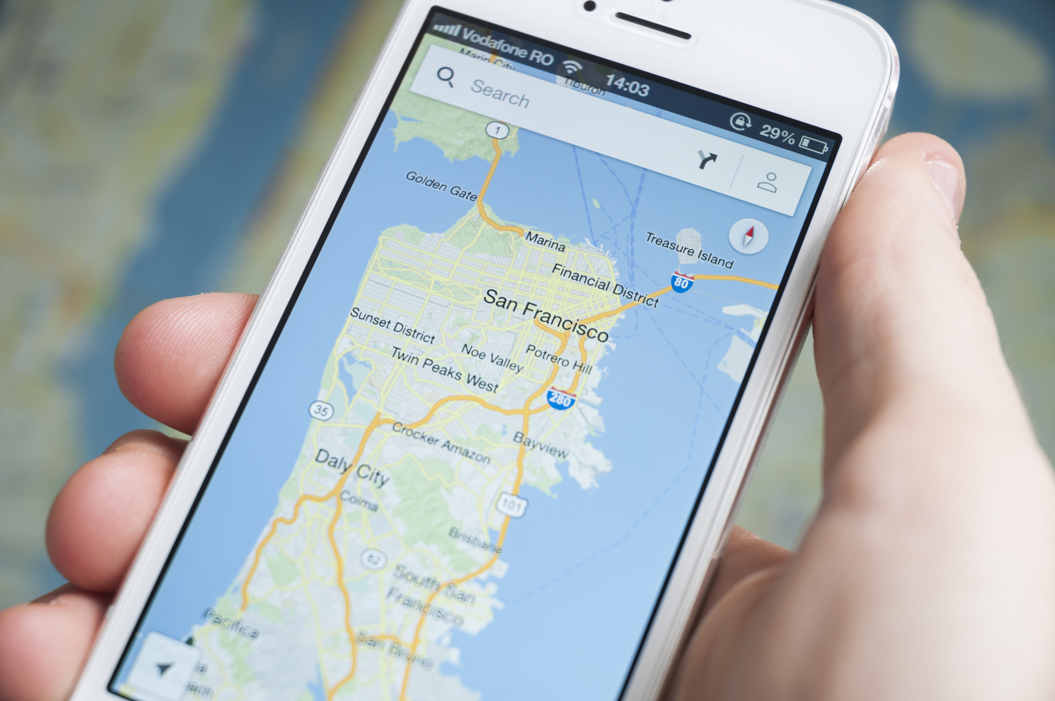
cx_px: 528
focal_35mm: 105
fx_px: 3074
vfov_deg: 13.0
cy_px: 350
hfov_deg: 19.5
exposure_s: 1/20
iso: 100
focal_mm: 70
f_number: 4.5
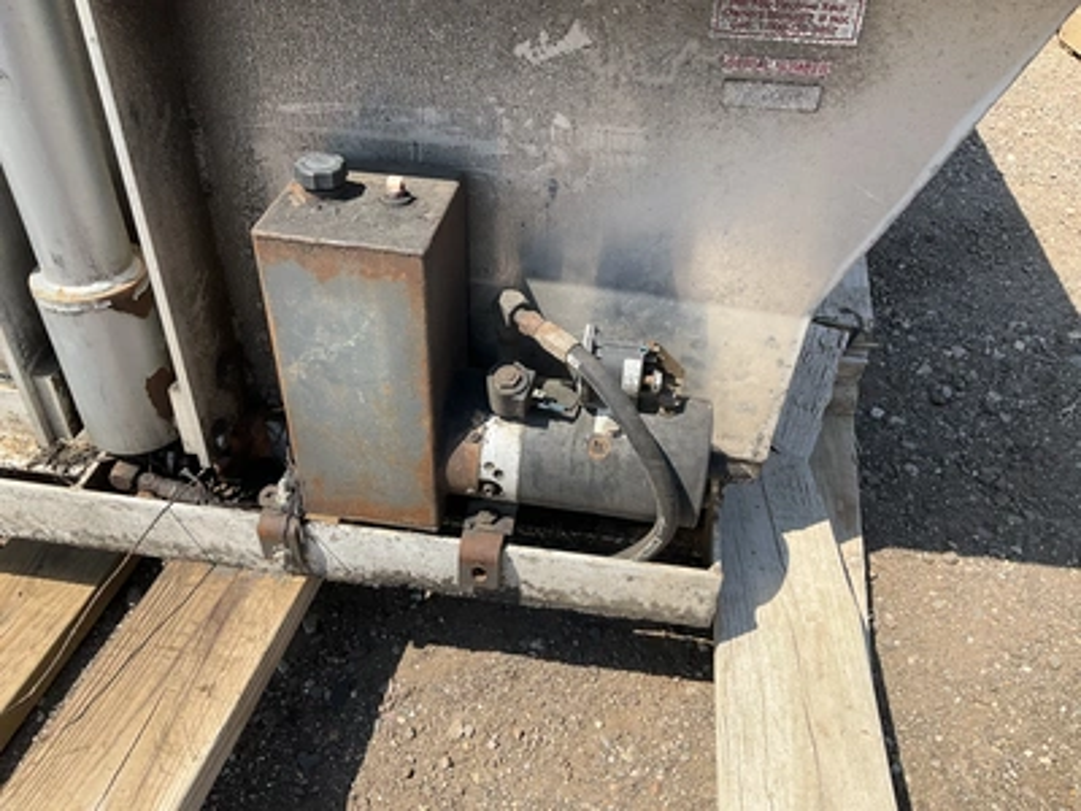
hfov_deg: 61.7
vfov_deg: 48.2
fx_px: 906
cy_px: 406
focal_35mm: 29
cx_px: 540
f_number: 1.8
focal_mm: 3
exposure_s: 1/962
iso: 25
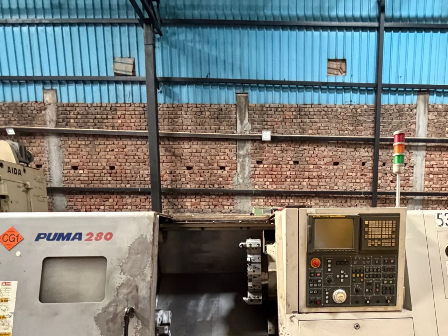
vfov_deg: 45.9
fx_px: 362
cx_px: 270
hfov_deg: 62.9
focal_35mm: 28
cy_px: 290
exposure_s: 1/60
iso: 640
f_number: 2.2
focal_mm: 2.22
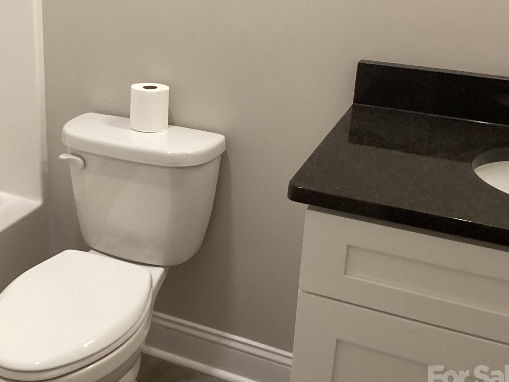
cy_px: 147
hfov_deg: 39.9
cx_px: 167
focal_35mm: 47
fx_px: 691
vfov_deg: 30.8
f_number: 2.4
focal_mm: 3.3
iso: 200
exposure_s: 1/60
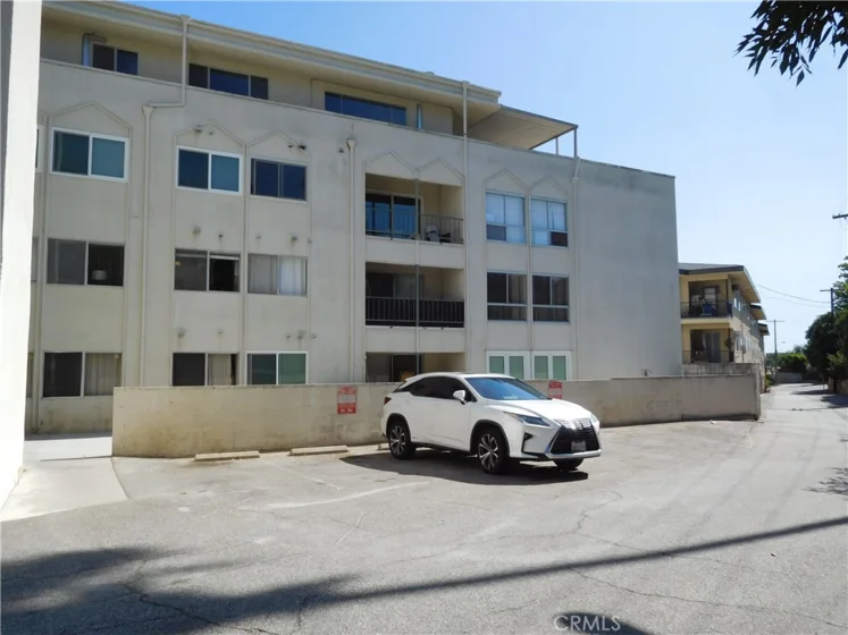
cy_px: 318
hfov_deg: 69.4
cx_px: 424
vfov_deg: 54.9
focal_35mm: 25
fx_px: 612
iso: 125
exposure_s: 1/1250
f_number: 3.4
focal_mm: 4.5
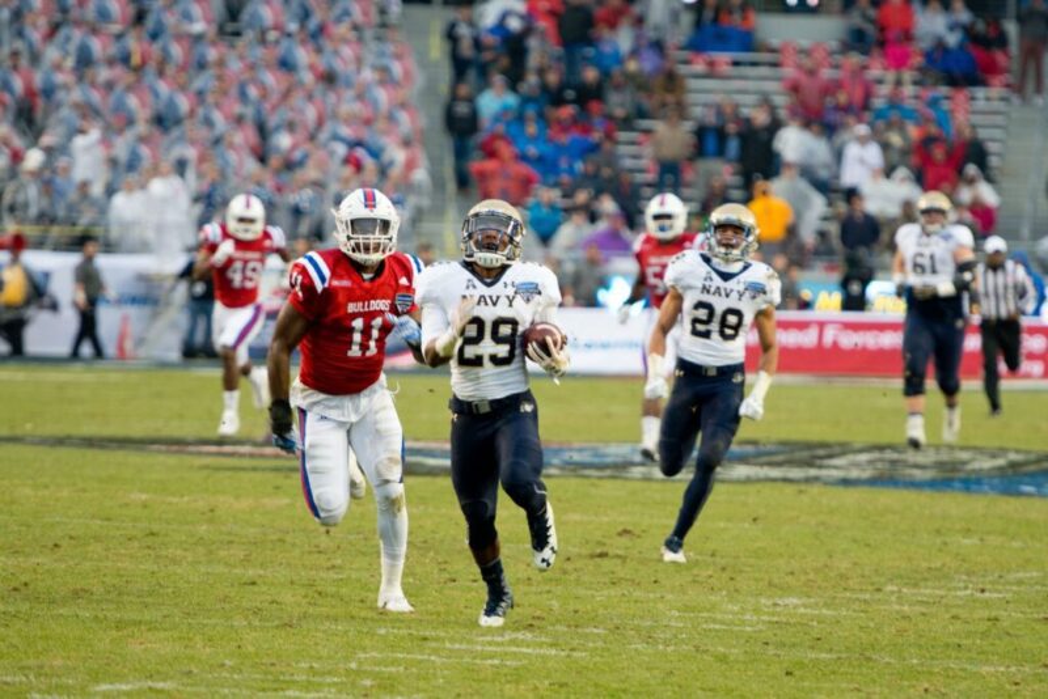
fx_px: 5242
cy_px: 350
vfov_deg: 7.6
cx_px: 524
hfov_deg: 11.4
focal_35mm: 180
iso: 400
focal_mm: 180
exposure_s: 1/400
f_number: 2.8
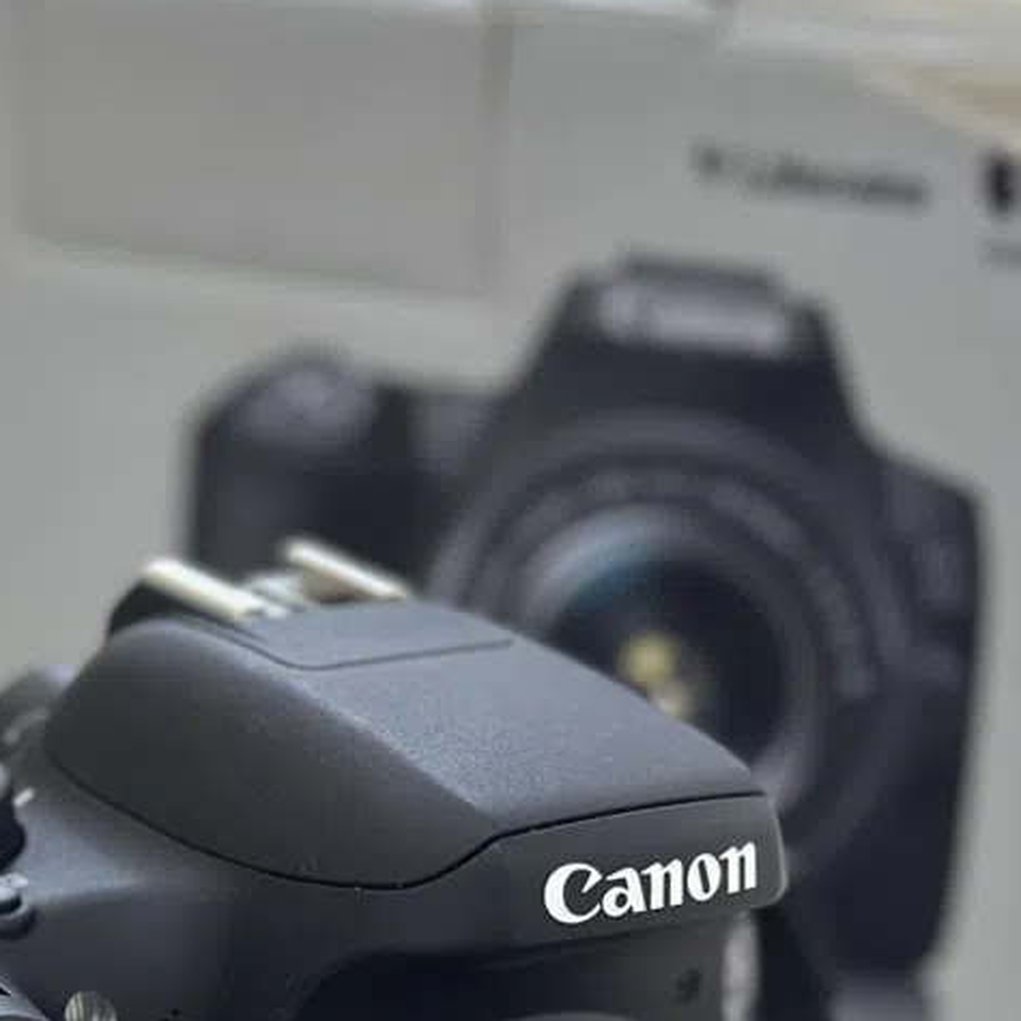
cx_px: 406
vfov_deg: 14.1
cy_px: 996
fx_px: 4071
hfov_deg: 14.3
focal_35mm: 122
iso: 250
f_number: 1.78
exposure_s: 1/50
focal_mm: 6.86
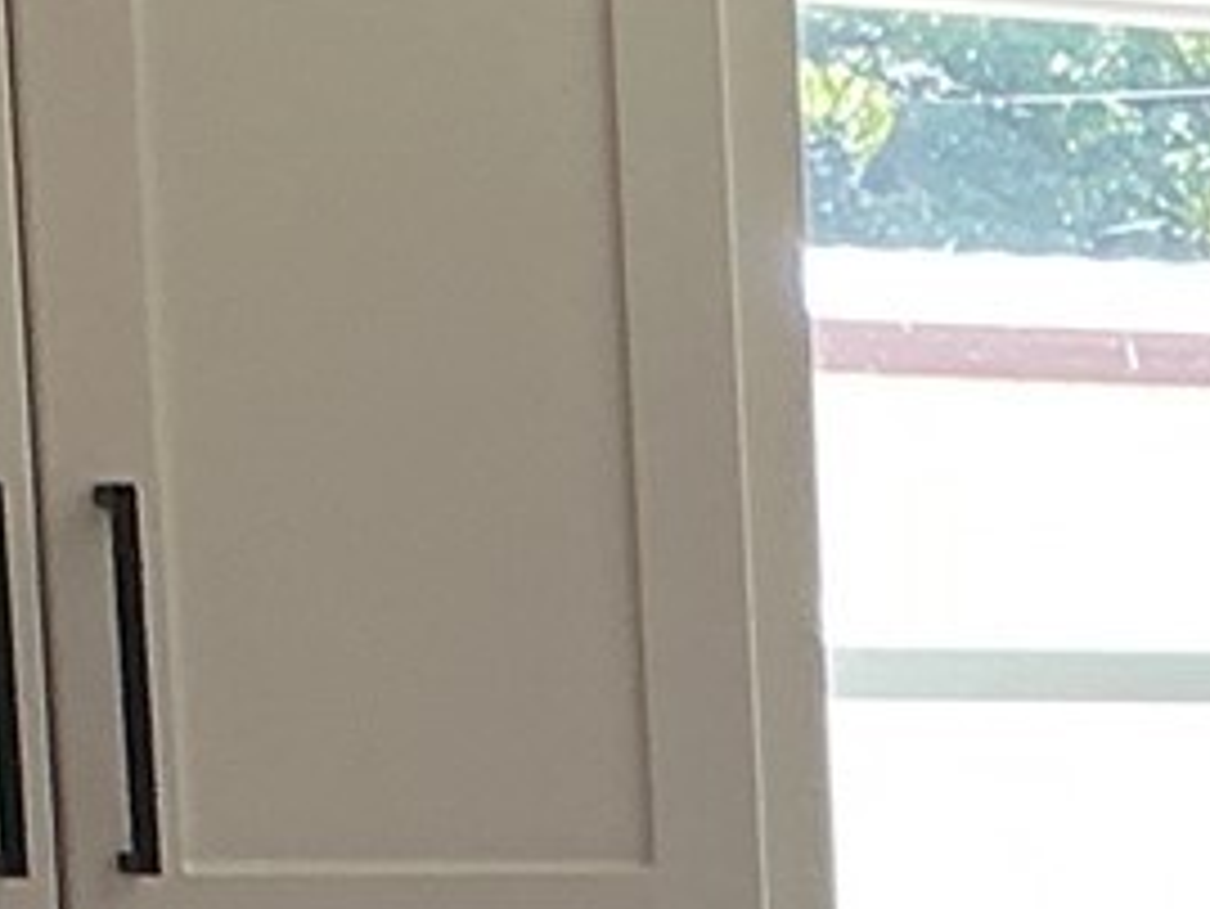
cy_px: 1989
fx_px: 7239
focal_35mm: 207
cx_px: 2649
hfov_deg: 8.9
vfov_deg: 6.9
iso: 40
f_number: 1.8
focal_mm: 3
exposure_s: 1/60
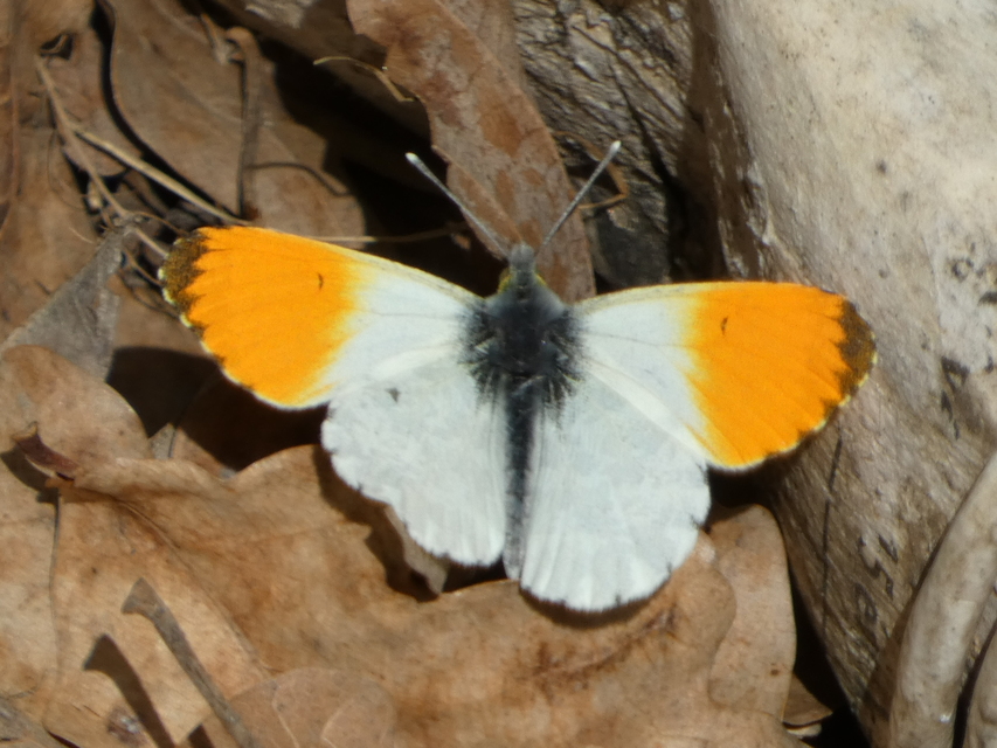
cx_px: 498
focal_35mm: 1132
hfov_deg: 1.8
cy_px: 374
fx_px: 32608
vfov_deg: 1.3
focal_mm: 202.9
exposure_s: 1/320
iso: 80
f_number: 5.7
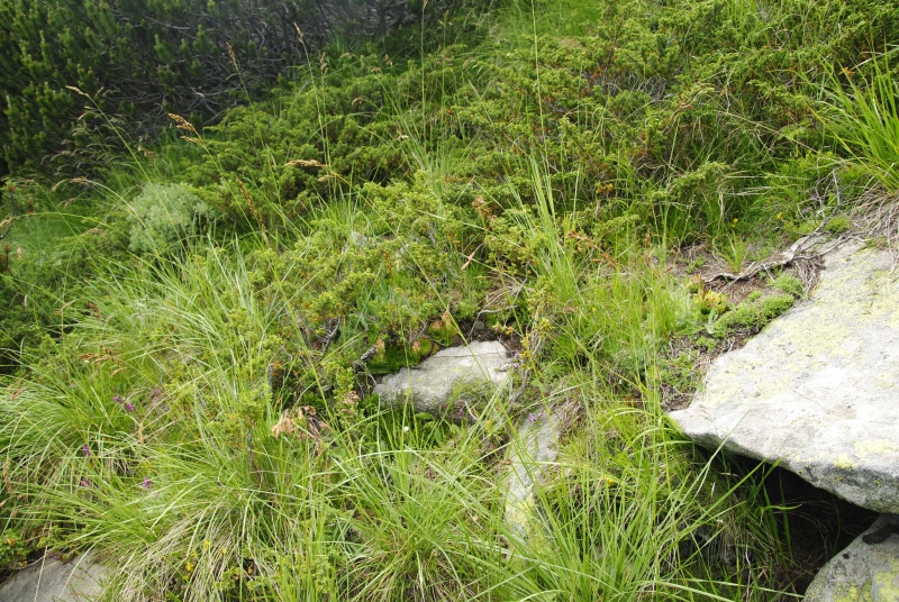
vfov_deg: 48.1
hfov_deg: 67.3
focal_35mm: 27
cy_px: 301
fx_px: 675
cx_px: 450
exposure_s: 1/125
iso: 400
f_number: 6.3
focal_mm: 18
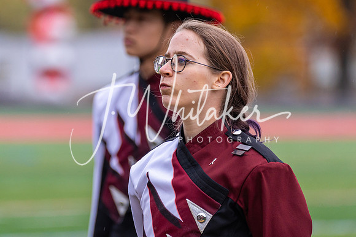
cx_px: 143
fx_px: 6601
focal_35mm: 668
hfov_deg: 3.1
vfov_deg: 2.1
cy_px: 66
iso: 800
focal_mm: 440
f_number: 6
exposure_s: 1/400
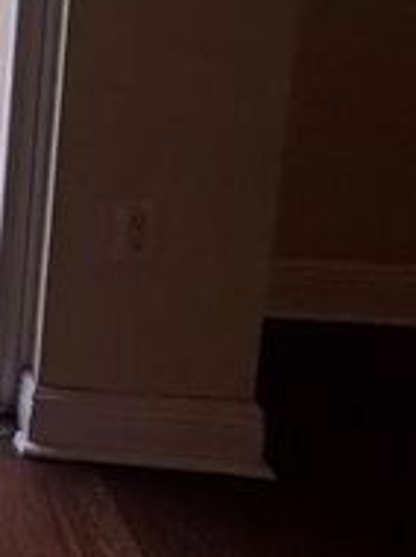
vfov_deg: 24.8
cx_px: -469
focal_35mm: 63
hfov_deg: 16.3
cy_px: -245
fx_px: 1012
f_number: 2.2
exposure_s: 1/120
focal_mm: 2.22
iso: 80
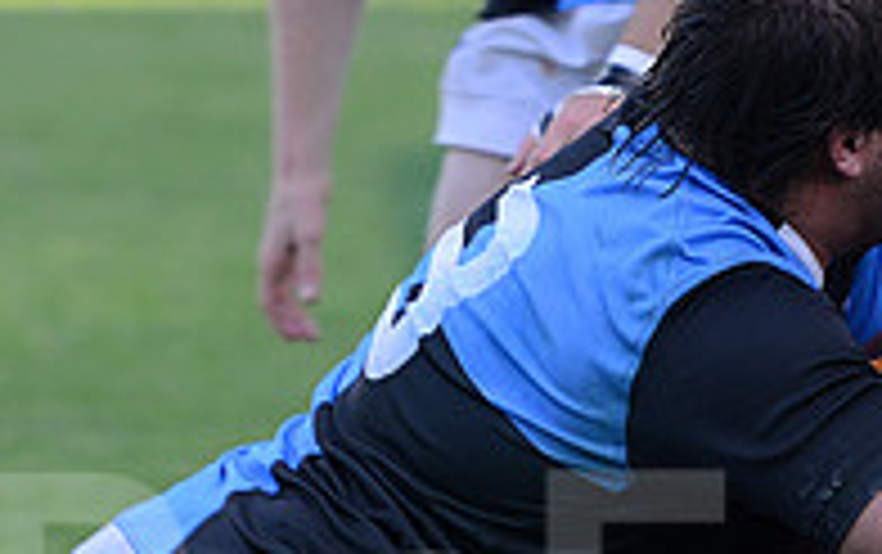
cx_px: 351
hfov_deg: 4.8
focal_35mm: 437
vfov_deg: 3.0
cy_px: 606
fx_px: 10516
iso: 500
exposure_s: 1/500
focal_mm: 145
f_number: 2.8
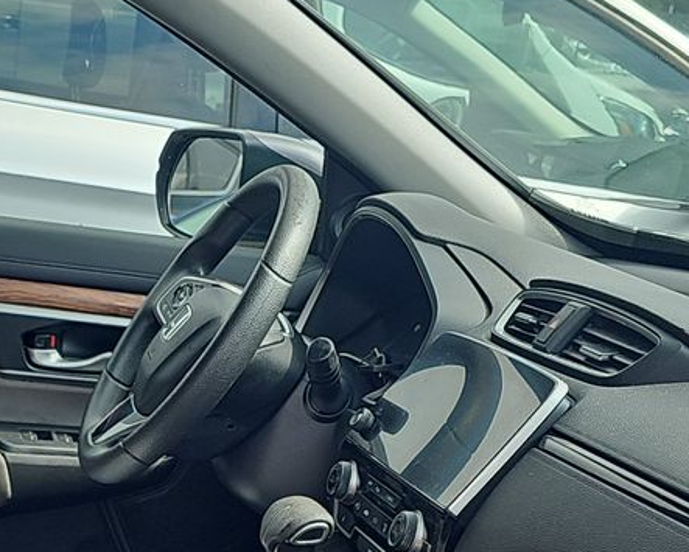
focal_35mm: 81
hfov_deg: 21.9
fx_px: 1653
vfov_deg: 17.3
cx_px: -131
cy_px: 793
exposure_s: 1/119
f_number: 1.7
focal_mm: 6.3
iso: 52
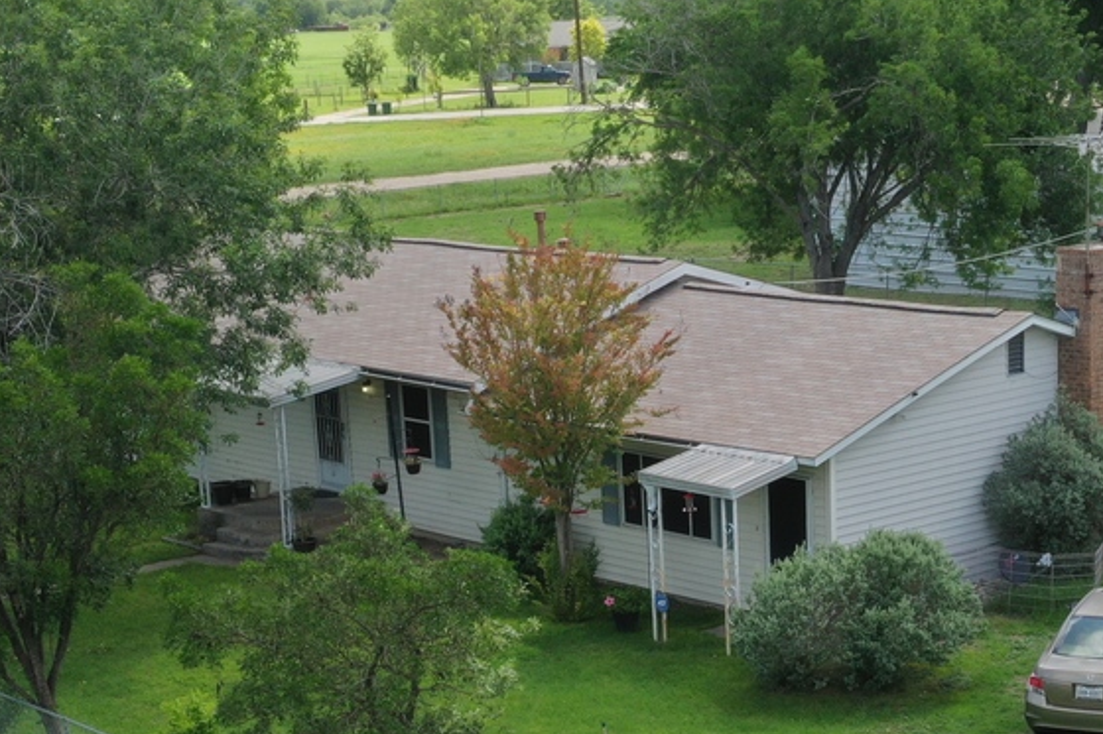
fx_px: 2481
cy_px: 718
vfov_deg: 16.5
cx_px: 707
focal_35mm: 81
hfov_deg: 25.0
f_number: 9
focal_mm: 10.26
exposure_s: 1/120
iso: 100
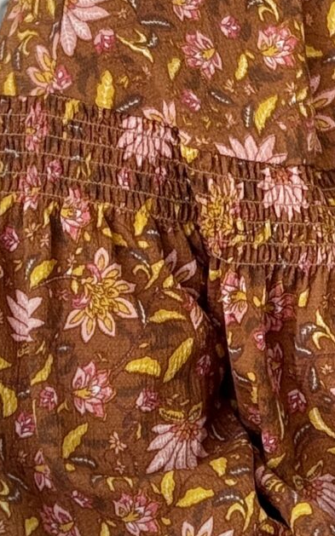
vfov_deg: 9.9
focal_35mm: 207
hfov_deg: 6.2
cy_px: -210
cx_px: 678
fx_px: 3024
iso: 100
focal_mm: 6.76
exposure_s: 1/121
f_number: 1.78
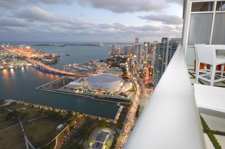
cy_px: 61
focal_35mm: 18
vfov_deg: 66.7
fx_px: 112
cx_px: 114
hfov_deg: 90.1
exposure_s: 1/4
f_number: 3.5
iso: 100
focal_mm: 10
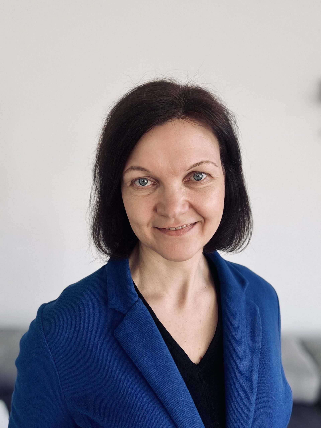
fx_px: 371
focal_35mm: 30
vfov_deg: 60.0
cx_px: 160
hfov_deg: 46.8
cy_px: 214
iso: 80
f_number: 1.9
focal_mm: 2.69
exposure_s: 1/60
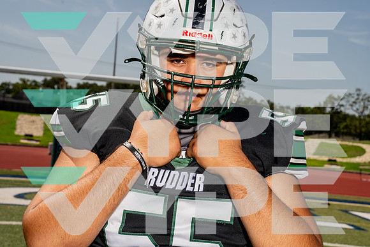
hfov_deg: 28.8
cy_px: 124
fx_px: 720
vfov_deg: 19.5
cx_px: 185
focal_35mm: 70
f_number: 11
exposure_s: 1/250
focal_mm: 70
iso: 100
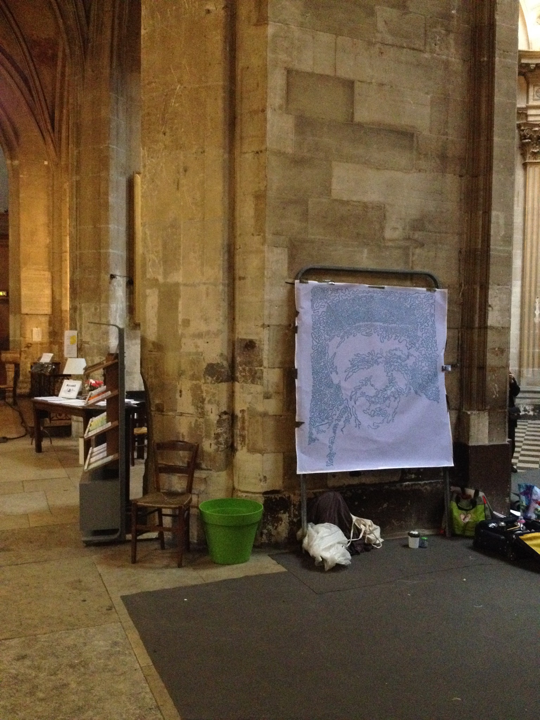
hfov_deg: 40.7
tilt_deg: -3.3
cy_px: 360
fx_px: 728
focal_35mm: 35
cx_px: 270
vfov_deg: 52.6
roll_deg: +0.1
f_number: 2.4
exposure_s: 1/15
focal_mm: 4.28
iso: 500
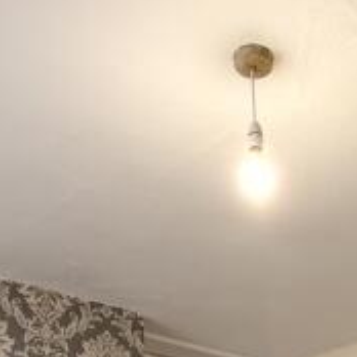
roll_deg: +1.8
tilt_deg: -2.2
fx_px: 852
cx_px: 324
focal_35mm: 73
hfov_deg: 23.0
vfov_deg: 18.5
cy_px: 640
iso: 800
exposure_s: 1/60
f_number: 2.2
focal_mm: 2.22
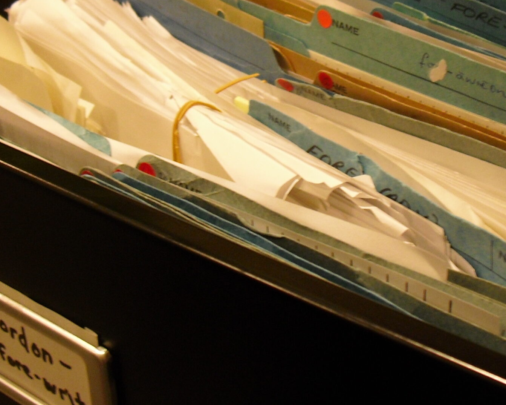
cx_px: 320
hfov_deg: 28.2
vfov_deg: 22.8
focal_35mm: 67
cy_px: 179
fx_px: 1003
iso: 200
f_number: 3.1
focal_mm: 6.3
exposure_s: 1/5
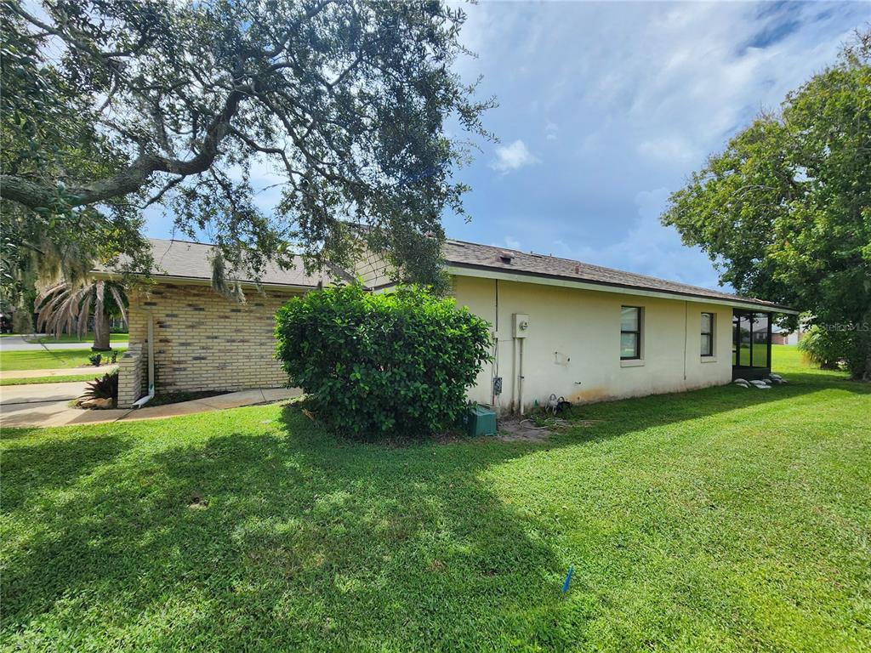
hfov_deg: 106.2
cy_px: 326
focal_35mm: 13
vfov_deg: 89.9
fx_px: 327
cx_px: 436
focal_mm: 2.2
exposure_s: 1/1904
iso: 50
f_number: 2.2
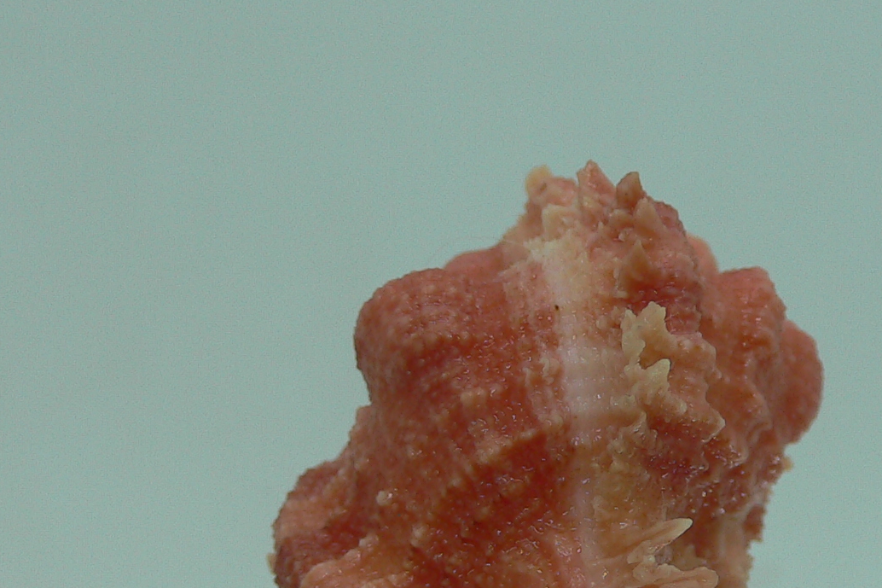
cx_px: 557
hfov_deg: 28.3
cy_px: 565
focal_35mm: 71
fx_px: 1739
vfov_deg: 18.7
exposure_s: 1/60
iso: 80
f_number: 2.8
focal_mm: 4.6
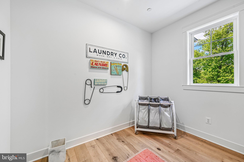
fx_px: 95
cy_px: 81
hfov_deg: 104.3
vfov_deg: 81.2
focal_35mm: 14
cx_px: 122
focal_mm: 14
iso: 180
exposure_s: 1/15
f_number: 8
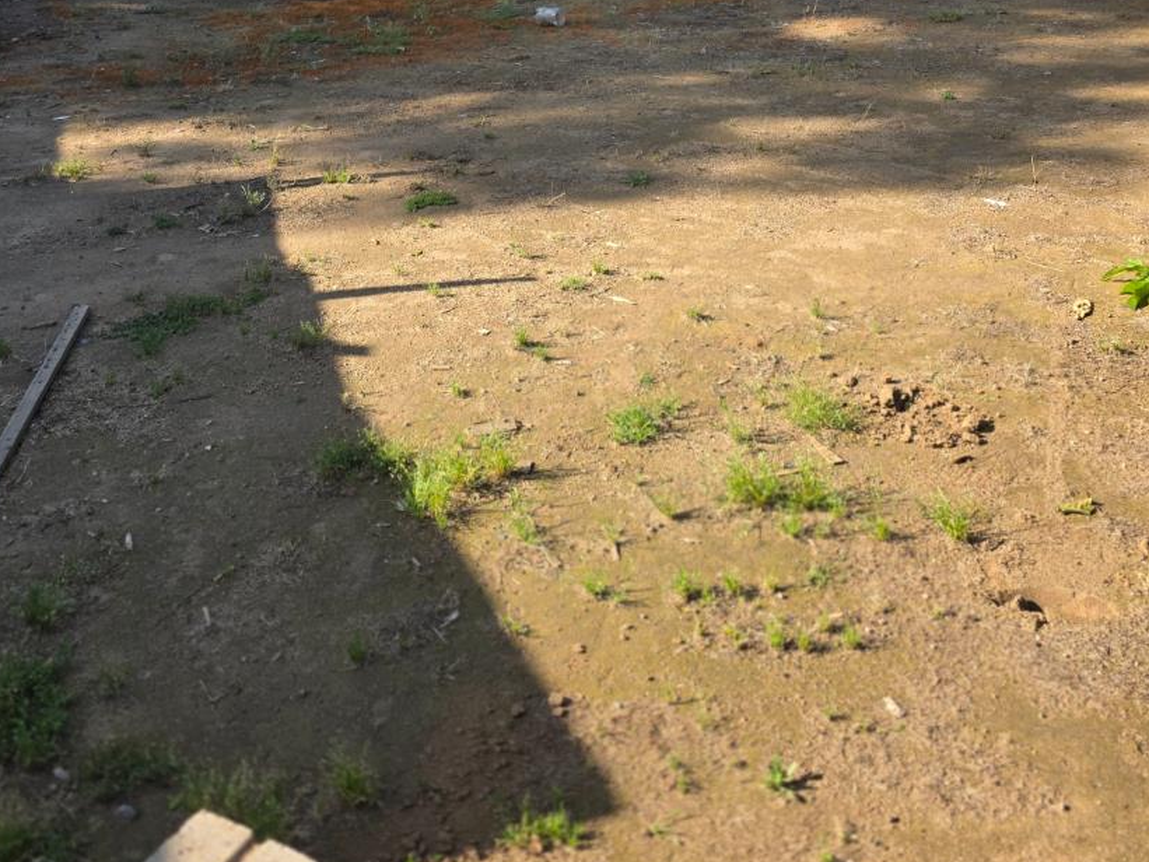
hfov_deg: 44.7
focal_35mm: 42
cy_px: 96
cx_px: 500
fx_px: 1394
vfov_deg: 32.7
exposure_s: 1/1967
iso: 80
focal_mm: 6.3
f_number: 1.7
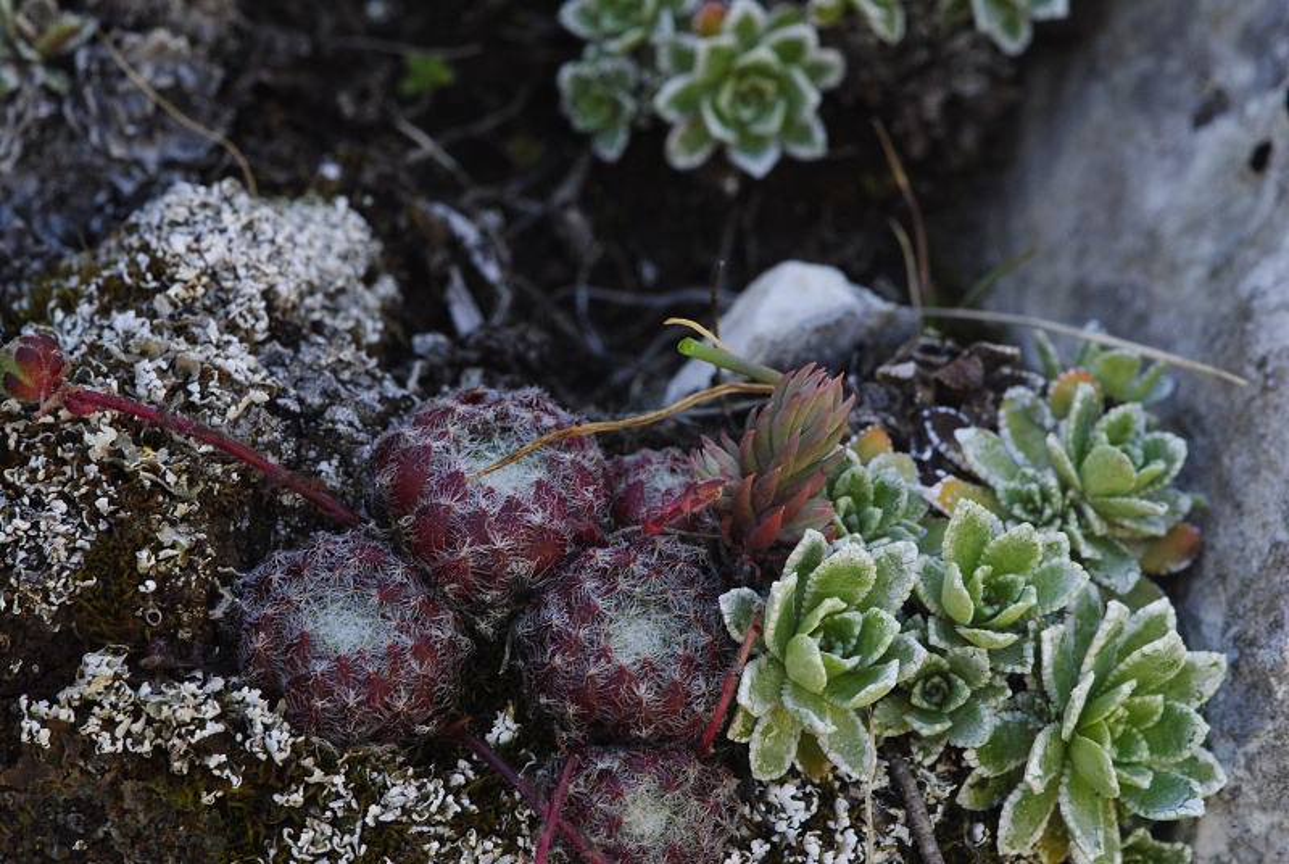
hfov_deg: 16.0
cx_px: 644
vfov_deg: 10.8
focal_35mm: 128
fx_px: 4572
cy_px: 432
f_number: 10
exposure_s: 1/100
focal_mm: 85
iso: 400
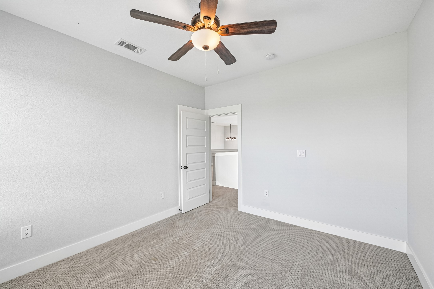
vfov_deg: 81.2
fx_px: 169
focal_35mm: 14
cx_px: 217
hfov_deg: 104.3
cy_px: 144
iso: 400
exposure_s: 1/60
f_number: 8
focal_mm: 14
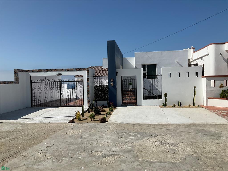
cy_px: 86
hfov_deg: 61.7
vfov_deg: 48.2
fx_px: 191
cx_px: 114
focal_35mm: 29
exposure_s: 1/4785
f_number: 1.8
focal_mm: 3
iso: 25
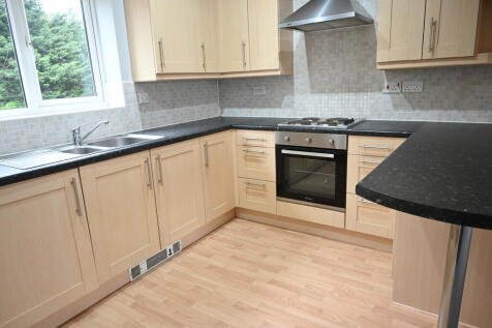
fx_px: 328
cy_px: 164
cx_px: 246
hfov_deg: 73.8
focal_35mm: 24
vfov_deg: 53.1
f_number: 3.5
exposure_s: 1/25
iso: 500
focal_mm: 16
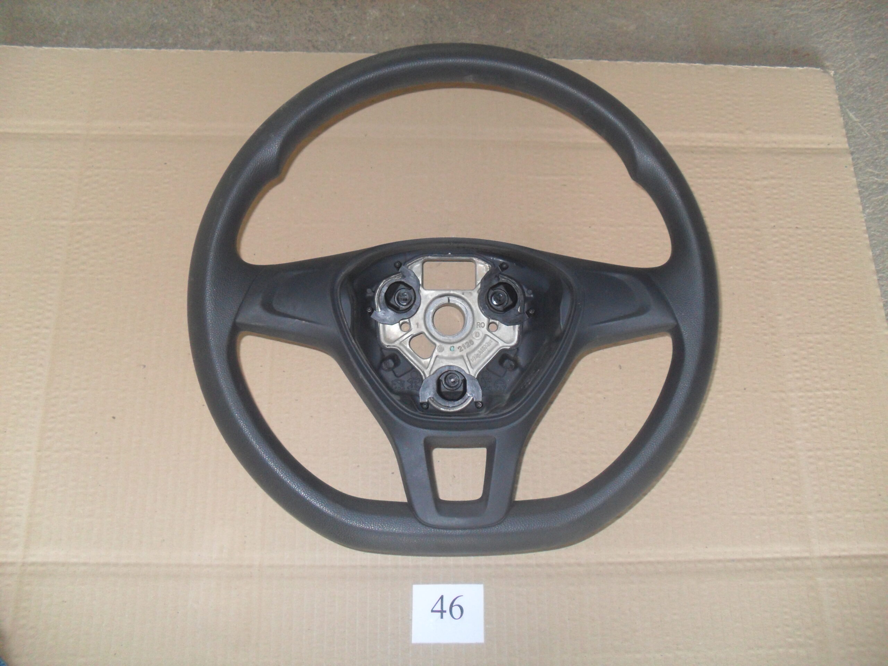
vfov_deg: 40.7
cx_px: 444
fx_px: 898
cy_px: 333
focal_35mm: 35
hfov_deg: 52.6
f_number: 3
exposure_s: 1/45
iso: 200
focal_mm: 6.3
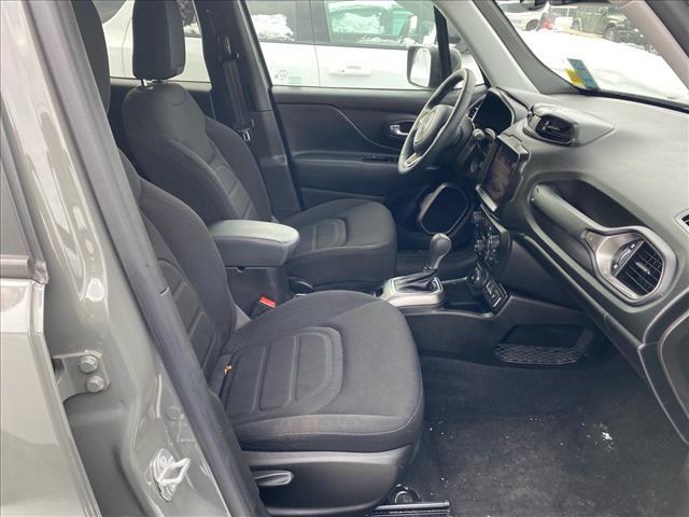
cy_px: 258
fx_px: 518
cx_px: 344
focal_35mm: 26
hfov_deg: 67.3
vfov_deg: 53.1
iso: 40
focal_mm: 4.25
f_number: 1.8
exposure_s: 1/121
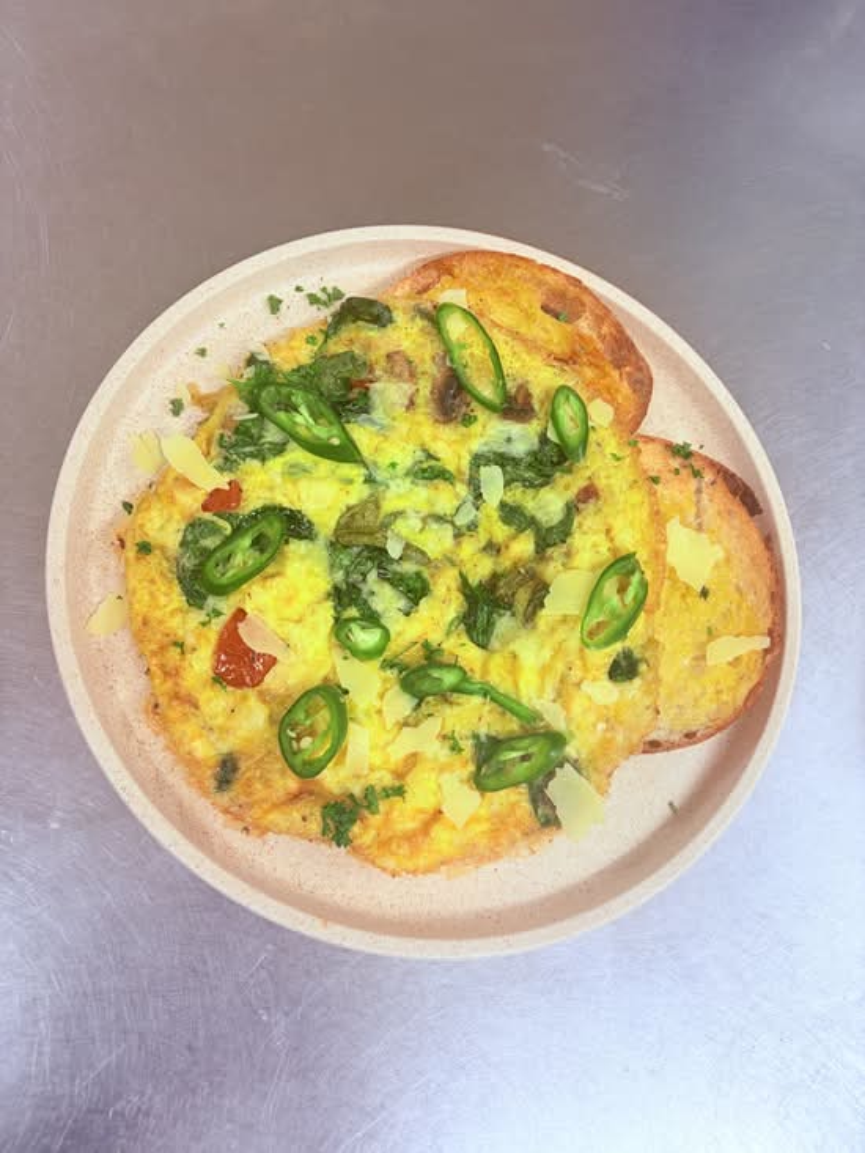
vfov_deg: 67.3
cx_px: 432
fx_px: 866
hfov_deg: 53.1
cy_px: 576
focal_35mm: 26
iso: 64
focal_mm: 5.96
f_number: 1.6
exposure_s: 1/100
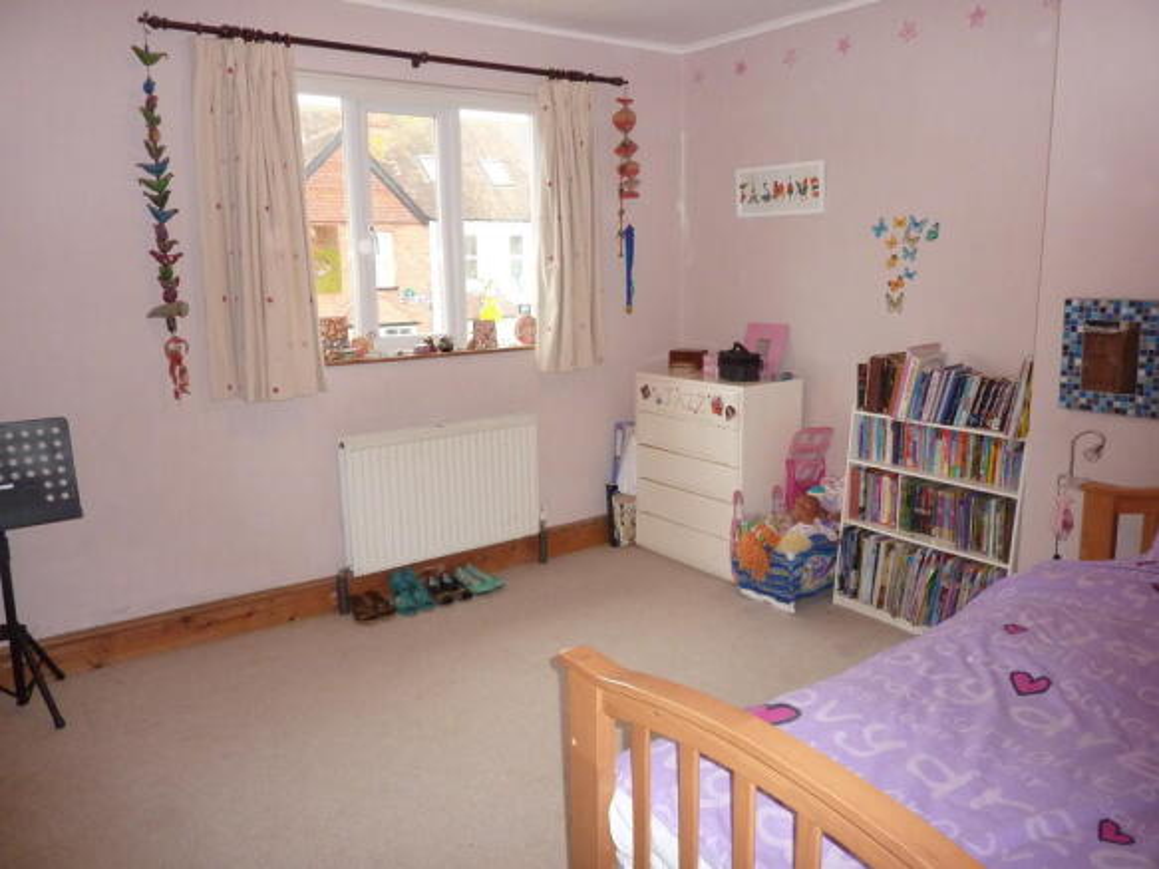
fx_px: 837
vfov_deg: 54.9
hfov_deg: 69.4
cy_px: 434
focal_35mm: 25
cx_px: 580
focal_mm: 4.1
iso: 320
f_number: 3.3
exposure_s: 1/30
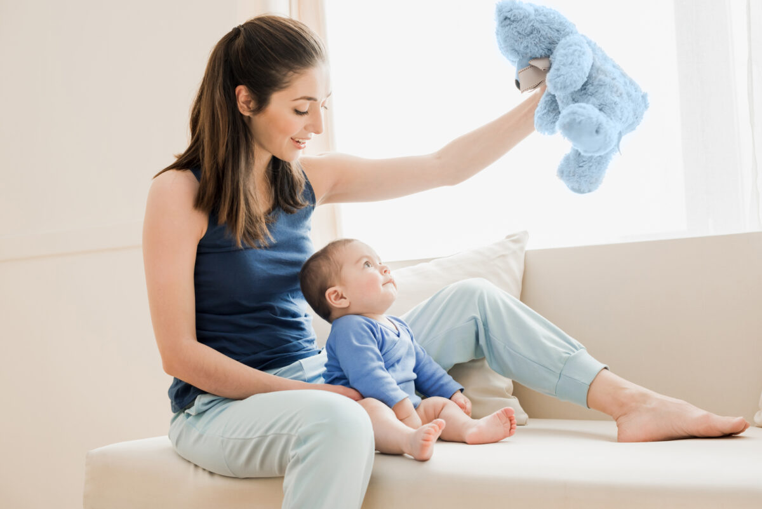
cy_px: 254
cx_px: 381
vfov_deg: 27.0
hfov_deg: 39.6
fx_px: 1059
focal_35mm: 50
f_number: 4.5
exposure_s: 1/125
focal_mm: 50
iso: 400
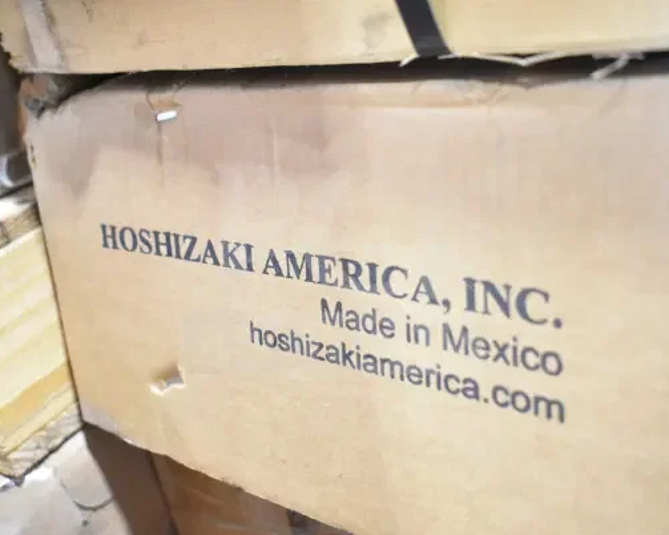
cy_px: 269
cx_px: 333
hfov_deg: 37.7
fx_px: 981
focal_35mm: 50
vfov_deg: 30.5
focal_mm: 29
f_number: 4.2
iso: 2000
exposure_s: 1/50
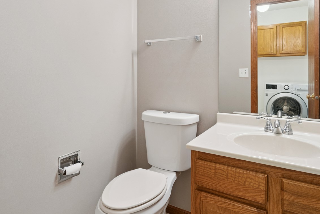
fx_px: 213
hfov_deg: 73.7
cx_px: 159
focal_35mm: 24
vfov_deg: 52.3
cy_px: 74
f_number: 10
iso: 400
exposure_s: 1/1.67
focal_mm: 16
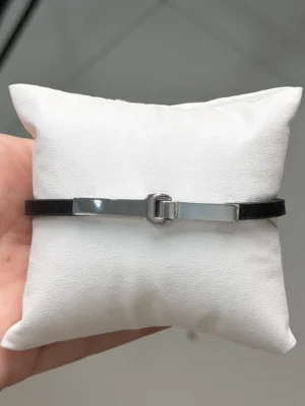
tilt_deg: -54.5
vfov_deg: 39.7
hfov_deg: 30.3
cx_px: 152
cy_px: 203
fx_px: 564
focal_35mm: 48
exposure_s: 1/394
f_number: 1.78
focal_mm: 6.76
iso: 64
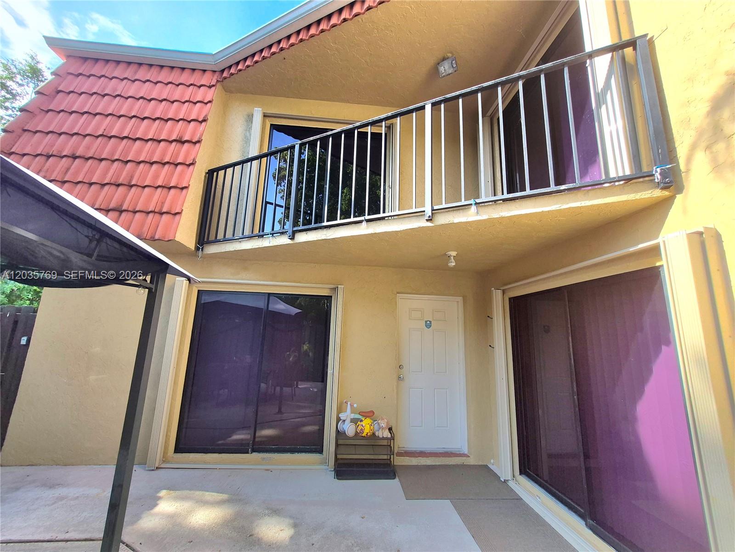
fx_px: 276
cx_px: 368
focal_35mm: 13
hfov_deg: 106.2
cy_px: 276
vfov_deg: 89.9
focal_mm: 1.74
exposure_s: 1/400
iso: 40
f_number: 2.2
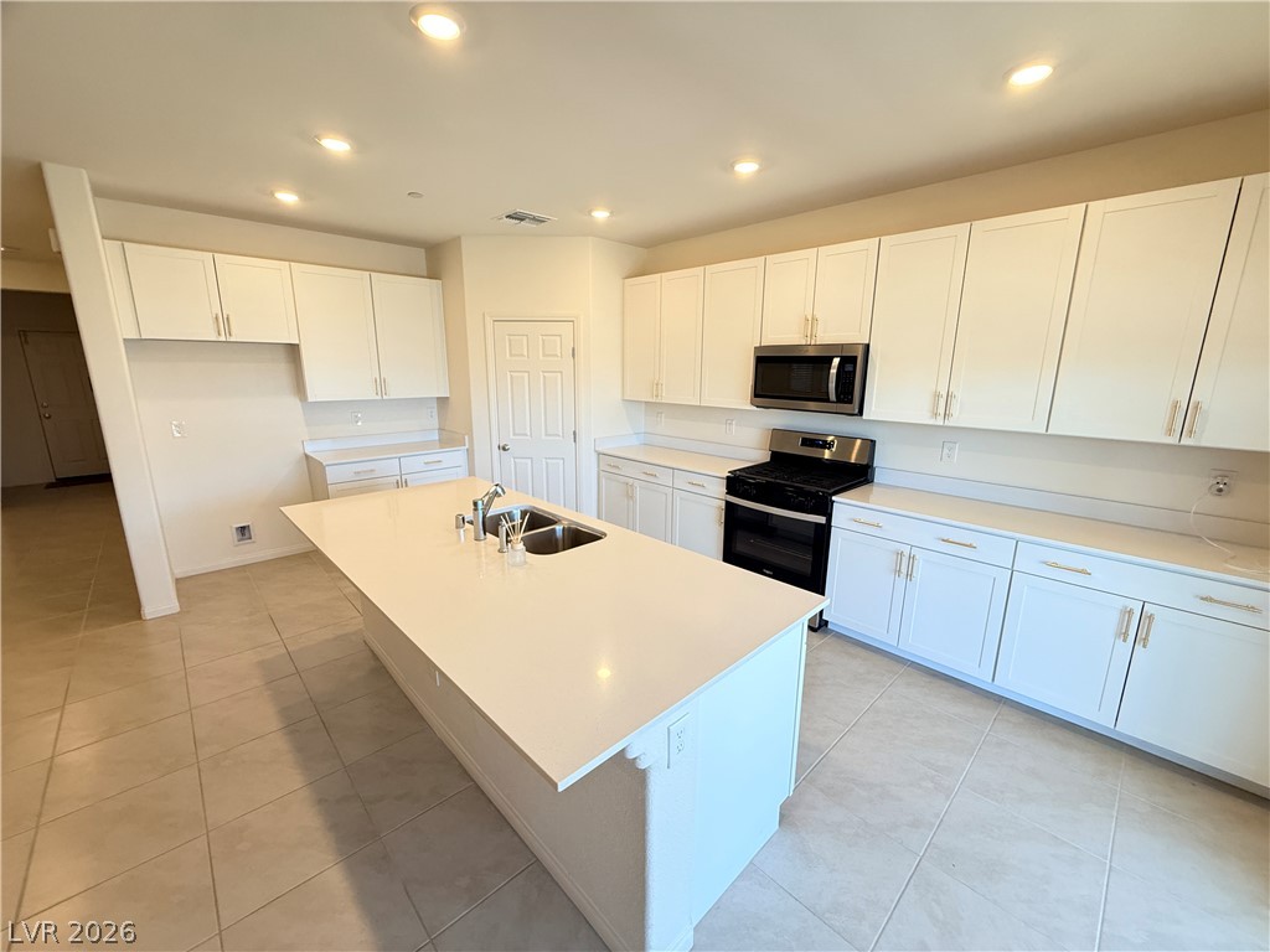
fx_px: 514
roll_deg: -0.4
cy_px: 476
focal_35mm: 14
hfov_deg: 102.1
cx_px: 635
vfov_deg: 85.7
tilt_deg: -11.8
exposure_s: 1/120
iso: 250
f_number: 2.2
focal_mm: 2.22
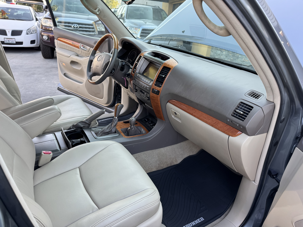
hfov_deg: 71.6
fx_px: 210
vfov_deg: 56.8
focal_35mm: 24
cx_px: 152
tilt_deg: -22.8
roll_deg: -6.3
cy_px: 114
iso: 64
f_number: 1.78
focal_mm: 6.76
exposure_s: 1/186
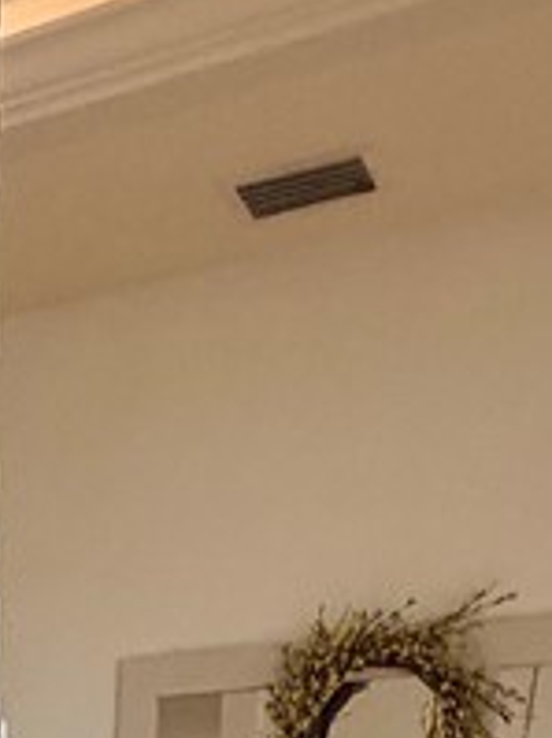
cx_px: -33
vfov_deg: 20.6
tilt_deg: -9.2
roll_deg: -1.0
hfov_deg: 19.7
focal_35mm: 72
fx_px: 1532
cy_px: 1261
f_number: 2.2
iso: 500
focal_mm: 2.22
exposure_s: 1/60
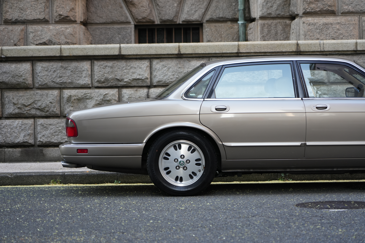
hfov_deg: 19.5
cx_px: 182
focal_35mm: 105
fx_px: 1065
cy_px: 122
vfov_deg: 13.0
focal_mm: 105
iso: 640
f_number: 4
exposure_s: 1/160
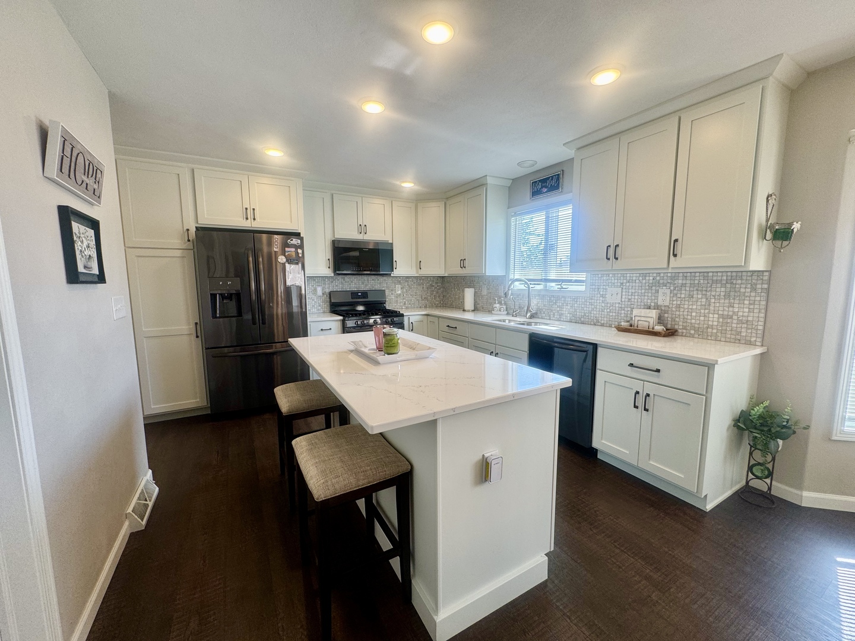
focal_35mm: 14
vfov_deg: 85.7
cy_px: 320
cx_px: 428
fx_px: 346
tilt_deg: -7.9
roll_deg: +0.7
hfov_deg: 102.1
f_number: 2.2
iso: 64
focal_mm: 2.22
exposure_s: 1/120
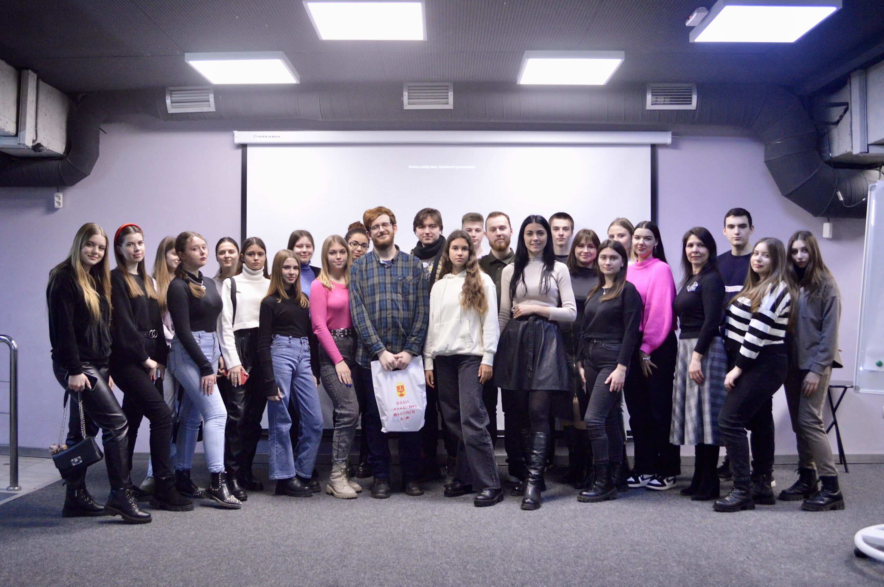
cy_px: 294
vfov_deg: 43.5
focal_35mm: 30
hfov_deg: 62.0
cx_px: 442
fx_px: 736
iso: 1600
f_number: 3.8
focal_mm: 20
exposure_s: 1/60
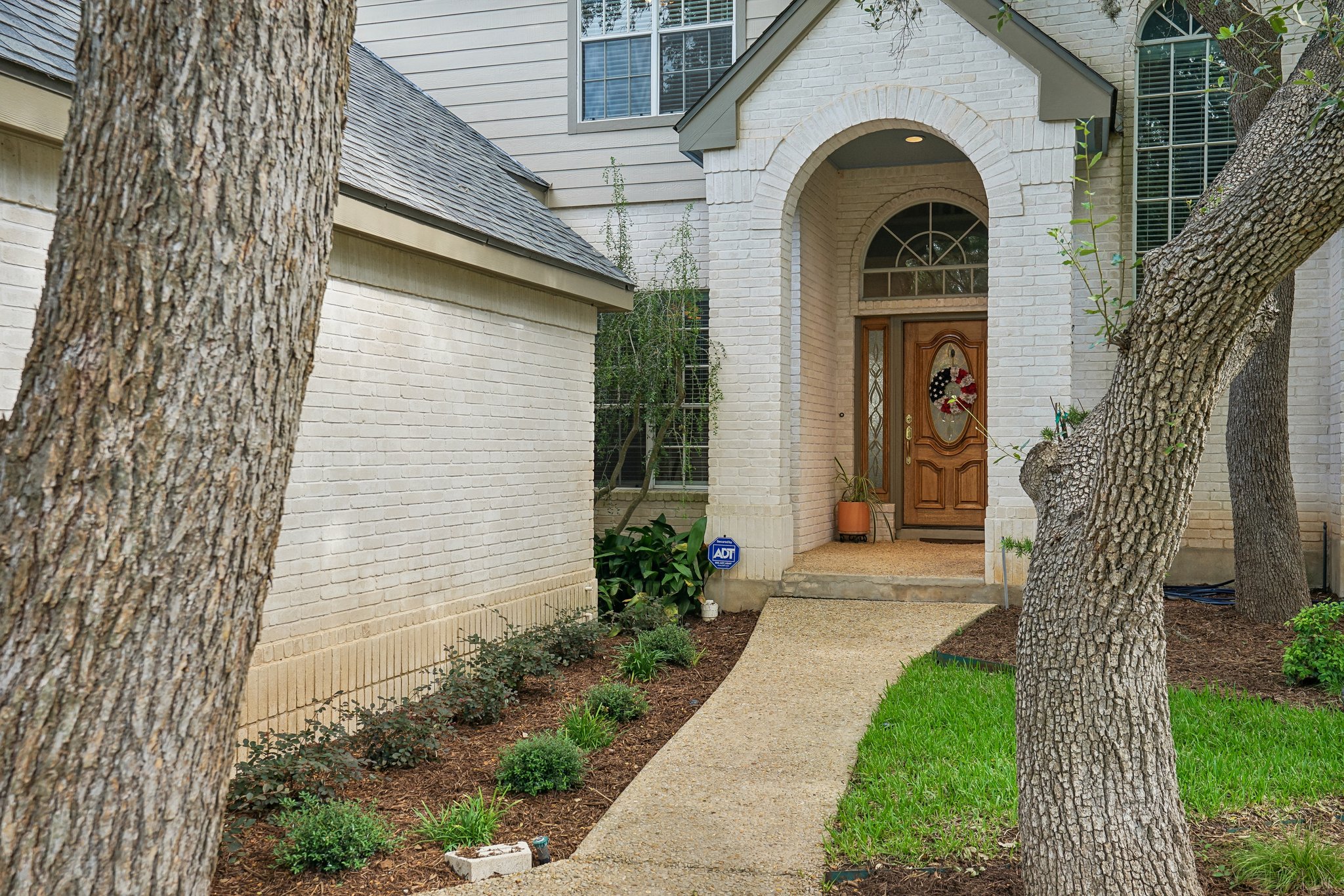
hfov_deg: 54.4
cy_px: 448
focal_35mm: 35
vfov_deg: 37.8
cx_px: 672
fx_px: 1306
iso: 200
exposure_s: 1/50
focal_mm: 35
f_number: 8
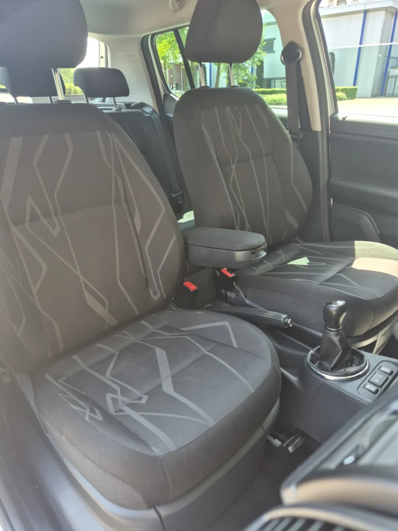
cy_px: 266
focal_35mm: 23
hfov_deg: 58.9
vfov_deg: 73.9
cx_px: 199
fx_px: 353
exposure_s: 1/180
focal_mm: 5.4
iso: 100
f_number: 1.8
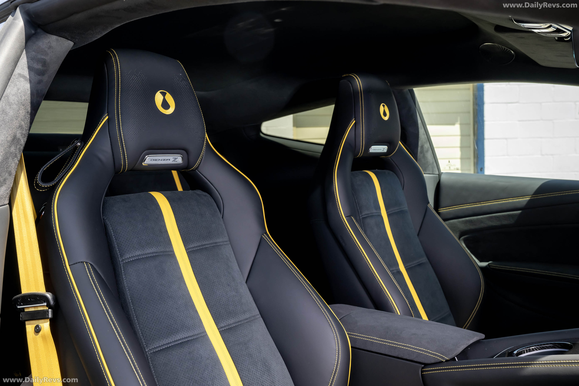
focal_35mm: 37
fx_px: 595
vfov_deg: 35.9
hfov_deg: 51.9
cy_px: 193
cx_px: 290
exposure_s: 1/100
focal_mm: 37
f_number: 8
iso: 400
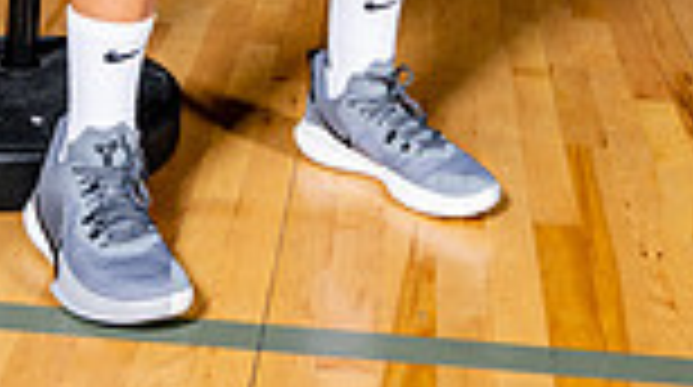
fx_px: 1633
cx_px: 396
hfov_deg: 23.9
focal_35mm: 89
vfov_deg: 11.2
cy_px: -554
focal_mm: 29
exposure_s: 1/125
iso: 250
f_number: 5.6
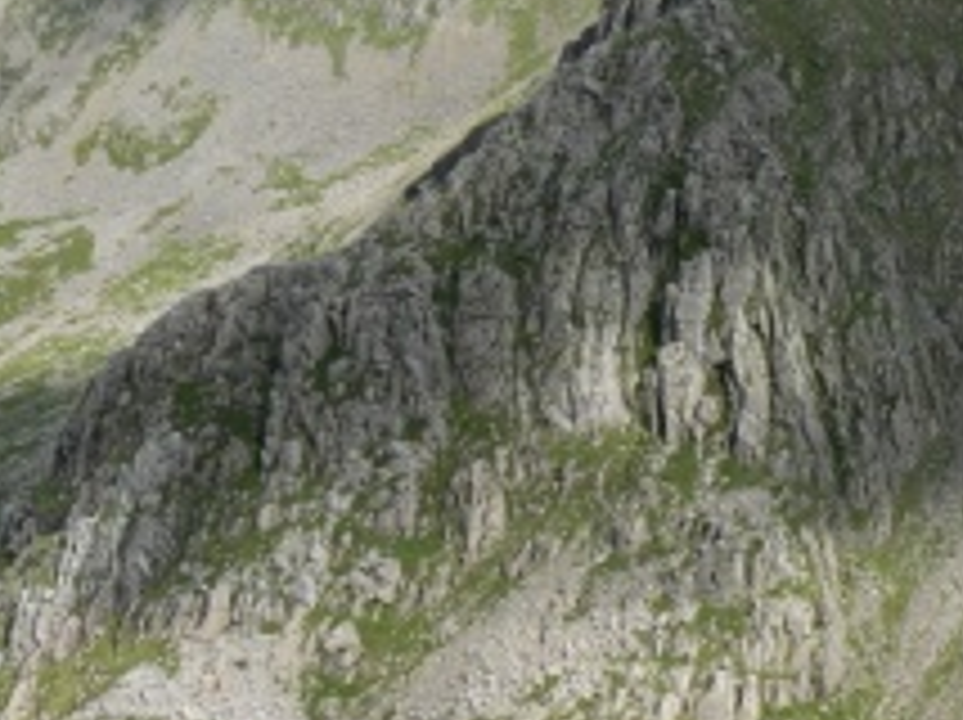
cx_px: 864
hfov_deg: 20.7
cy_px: 225
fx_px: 2584
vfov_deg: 15.8
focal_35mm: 93
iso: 80
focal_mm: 7.7
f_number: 5.6
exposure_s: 1/400
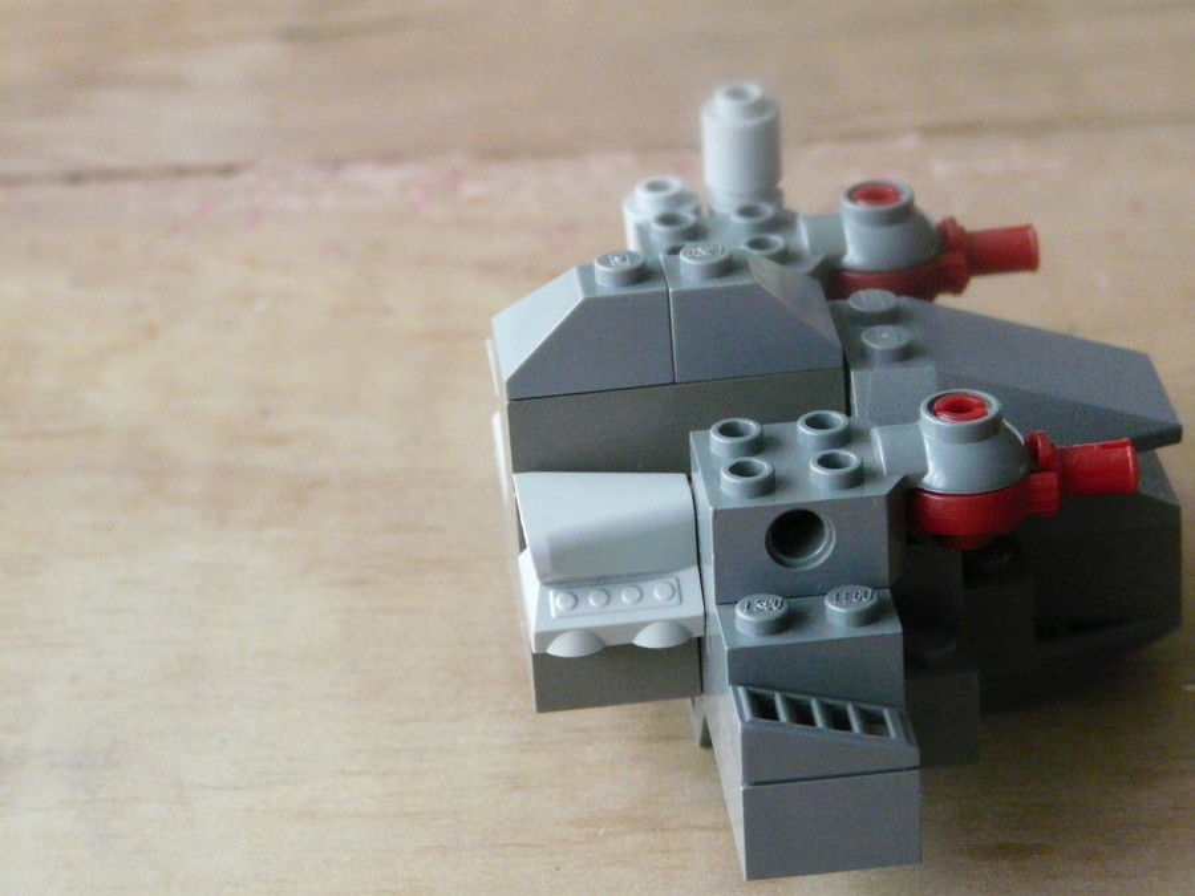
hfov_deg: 15.6
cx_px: 598
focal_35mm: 126
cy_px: 448
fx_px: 4350
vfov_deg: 11.8
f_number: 3.6
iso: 800
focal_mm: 20.6
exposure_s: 1/20
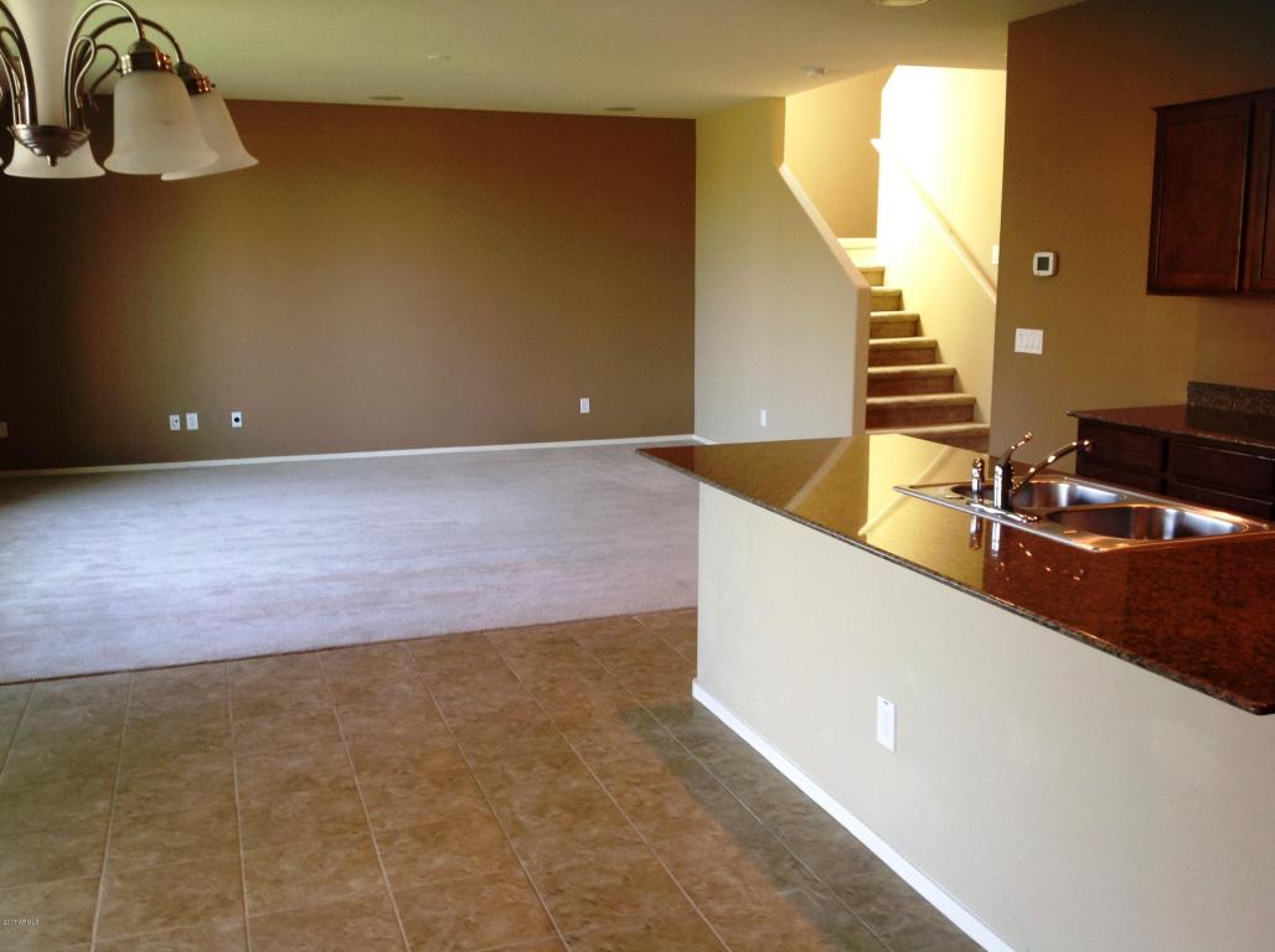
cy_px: 476
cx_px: 638
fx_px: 1287
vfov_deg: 40.6
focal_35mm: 35
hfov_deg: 52.7
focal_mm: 4.28
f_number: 2.4
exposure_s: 1/17
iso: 50
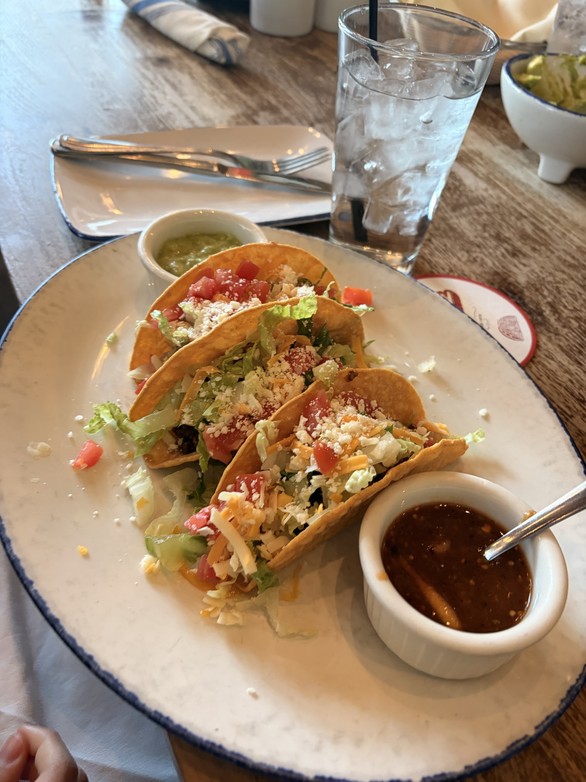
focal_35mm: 26
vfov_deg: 67.3
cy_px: 391
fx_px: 587
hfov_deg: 53.1
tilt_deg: -48.1
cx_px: 293
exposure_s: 1/60
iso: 250
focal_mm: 5.96
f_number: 1.6
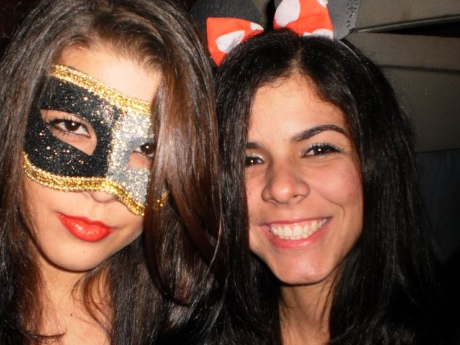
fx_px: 598
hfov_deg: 41.9
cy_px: 197
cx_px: 186
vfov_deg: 32.1
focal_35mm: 45
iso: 125
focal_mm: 6.3
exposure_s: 1/30
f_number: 3.1
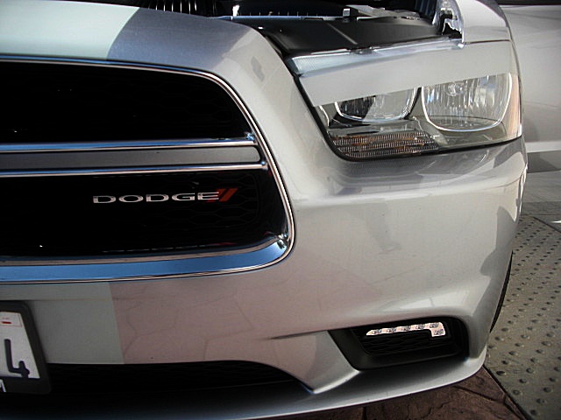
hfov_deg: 51.4
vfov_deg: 39.7
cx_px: 280
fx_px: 583
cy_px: 210
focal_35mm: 36
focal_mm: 6.3
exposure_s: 1/500
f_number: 2.8
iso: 50
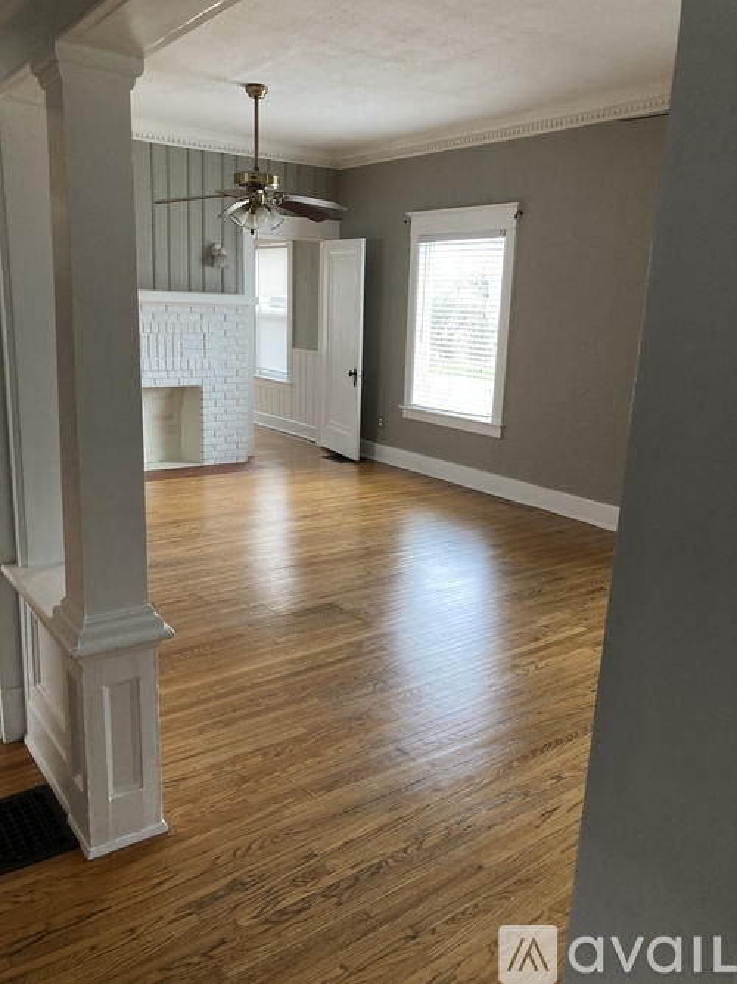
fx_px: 795
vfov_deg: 63.5
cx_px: 368
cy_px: 492
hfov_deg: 49.7
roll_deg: -1.9
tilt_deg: -12.8
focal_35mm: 28
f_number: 1.8
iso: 160
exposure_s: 1/60
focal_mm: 3.99
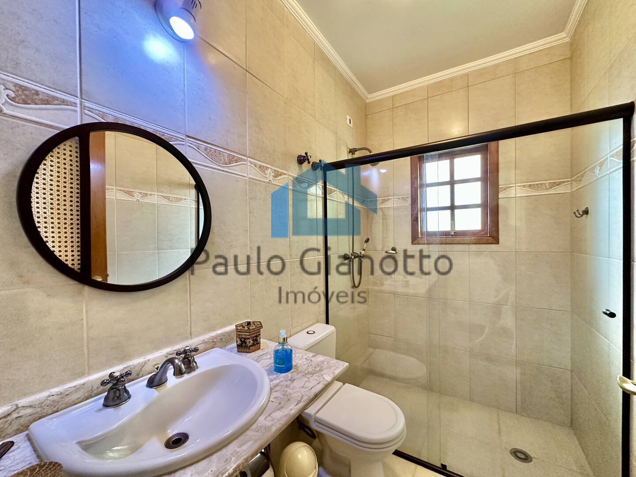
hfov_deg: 102.1
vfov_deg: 85.7
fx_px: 257
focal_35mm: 14
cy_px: 238
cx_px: 318
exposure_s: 1/60
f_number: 2.2
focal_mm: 2.22
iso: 400
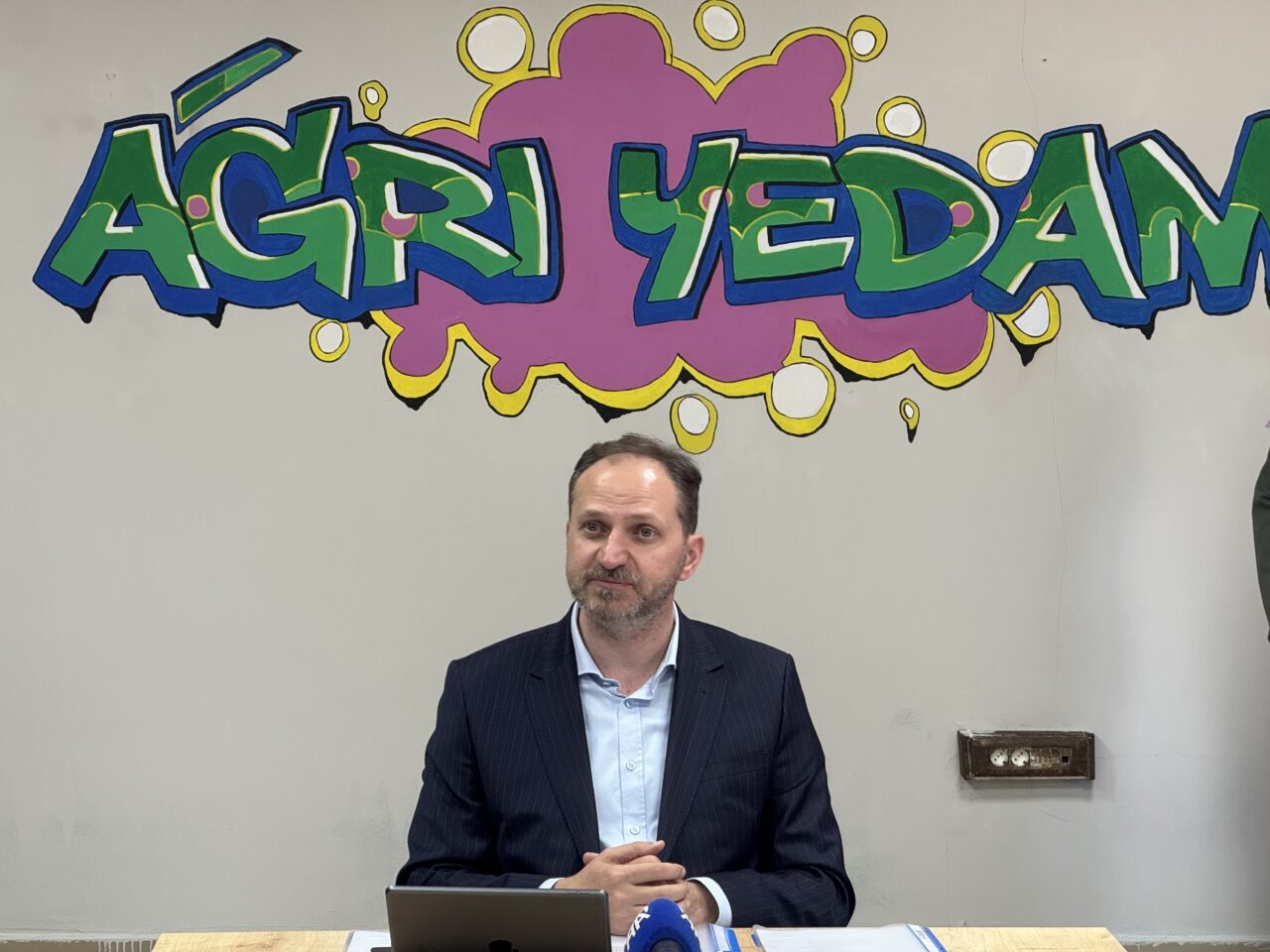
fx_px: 2825
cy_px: 476
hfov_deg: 25.3
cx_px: 635
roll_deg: +0.5
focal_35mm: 77
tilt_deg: -4.3
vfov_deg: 19.1
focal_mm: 9
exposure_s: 1/60
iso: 250
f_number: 2.8
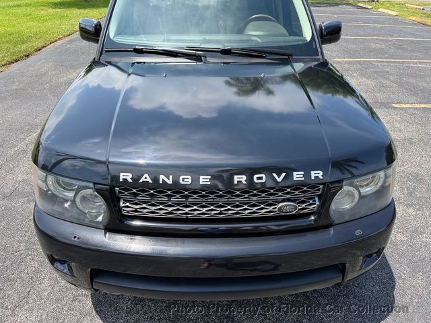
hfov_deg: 71.6
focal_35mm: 24
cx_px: 216
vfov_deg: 56.8
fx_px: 299
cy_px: 162
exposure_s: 1/1855
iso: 80
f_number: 1.78
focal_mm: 6.76
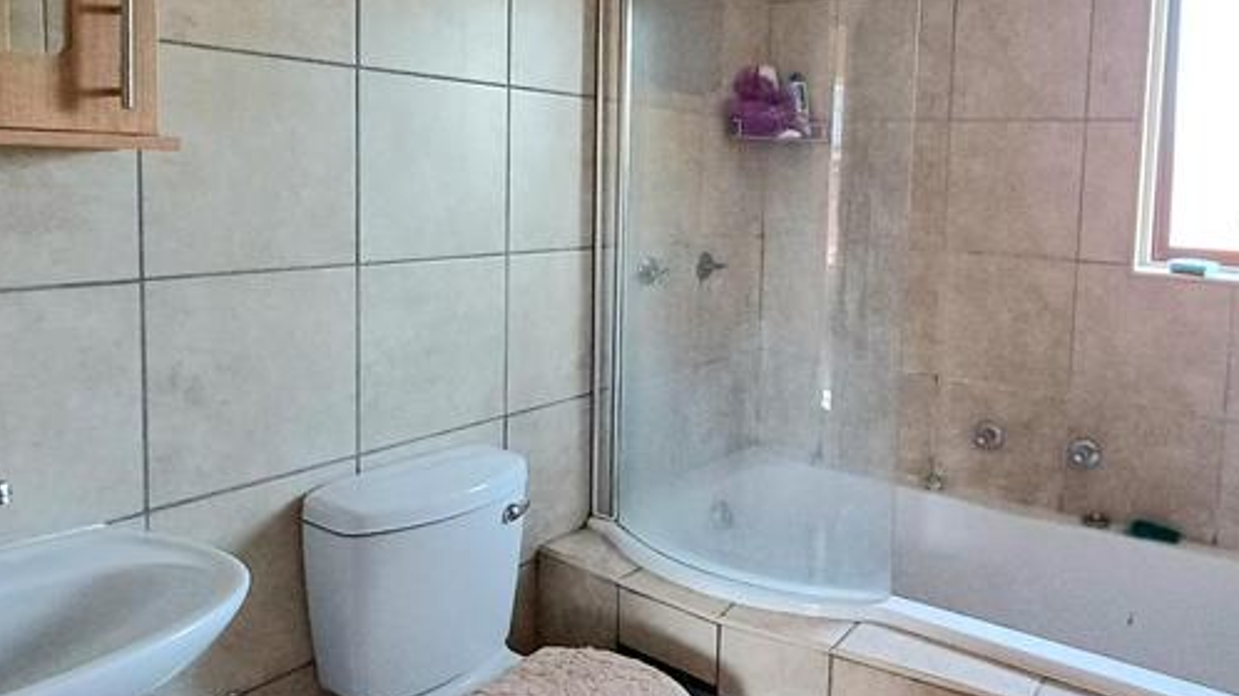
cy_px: 261
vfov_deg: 41.2
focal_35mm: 28
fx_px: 920
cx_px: 729
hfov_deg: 67.4
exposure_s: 1/50.3
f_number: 2.2
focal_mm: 1.64
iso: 200
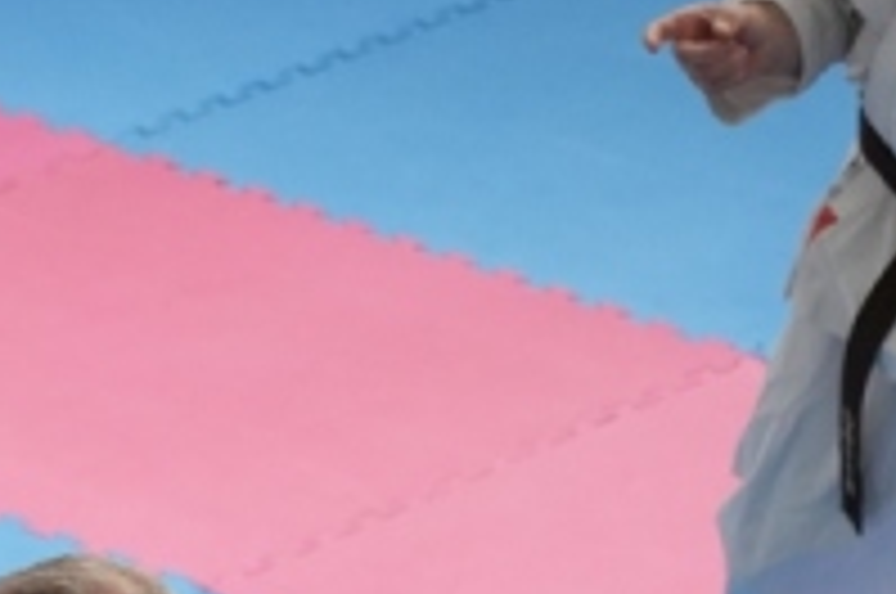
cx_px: -405
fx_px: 10511
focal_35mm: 423
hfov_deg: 4.8
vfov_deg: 3.2
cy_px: 1091
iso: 3200
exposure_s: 1/400
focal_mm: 105
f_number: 4
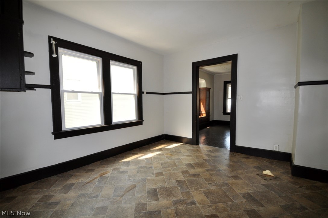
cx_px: 164
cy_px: 109
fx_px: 136
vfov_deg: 77.1
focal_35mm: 15
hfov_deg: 100.5
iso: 400
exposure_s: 1/100
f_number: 5
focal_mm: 10
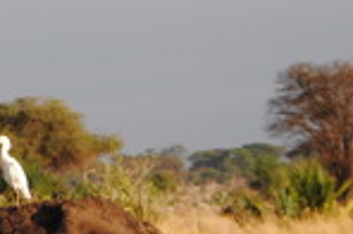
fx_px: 5215
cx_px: -420
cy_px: -21
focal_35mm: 533
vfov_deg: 2.6
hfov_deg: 3.8
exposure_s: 1/500
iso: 110
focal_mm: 70
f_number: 5.6
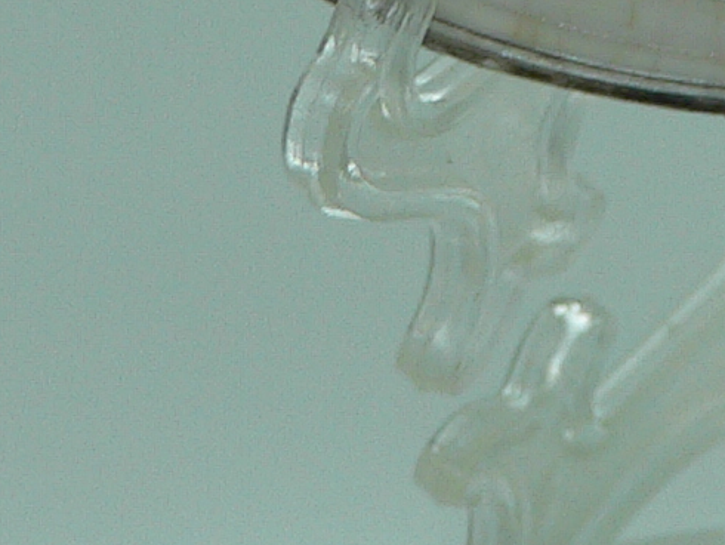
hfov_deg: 13.2
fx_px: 3017
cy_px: -388
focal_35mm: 144
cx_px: 945
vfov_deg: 9.8
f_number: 2.8
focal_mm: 4.6
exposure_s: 1/60
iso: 80
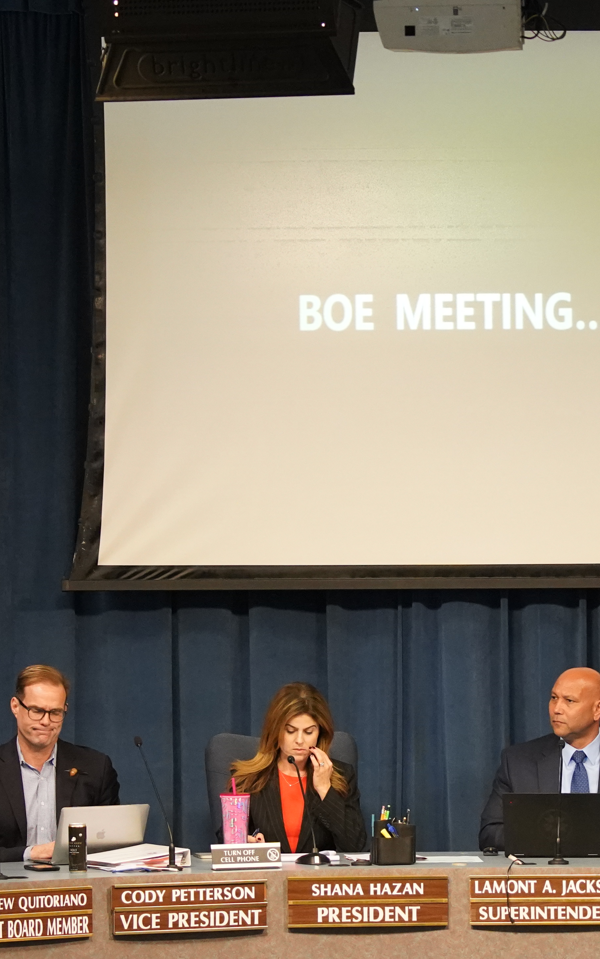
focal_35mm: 210
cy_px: 654
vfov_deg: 10.0
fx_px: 5494
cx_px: 485
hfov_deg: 6.2
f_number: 4.5
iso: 6400
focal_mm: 100
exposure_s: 1/200
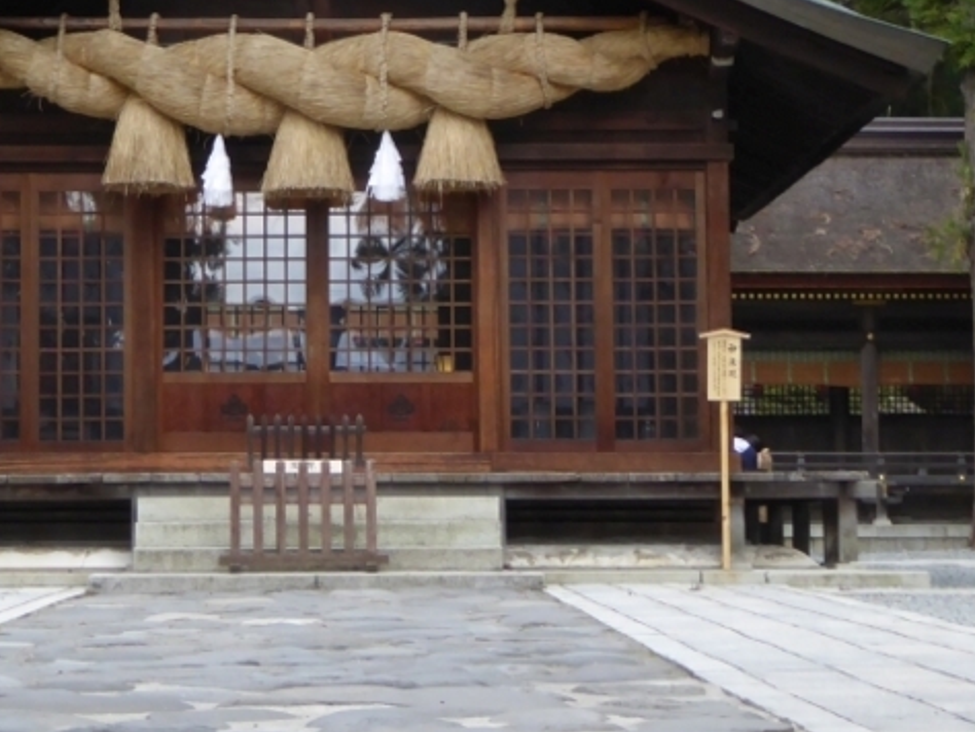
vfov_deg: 10.8
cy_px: 197
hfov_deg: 14.4
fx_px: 3861
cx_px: 282
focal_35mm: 137
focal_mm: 10.9
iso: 250
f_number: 4.3
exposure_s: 1/125
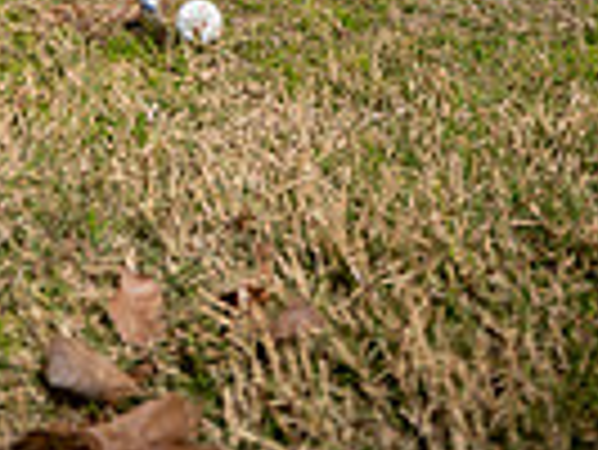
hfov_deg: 28.7
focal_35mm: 65
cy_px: -531
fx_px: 1124
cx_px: 72
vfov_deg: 15.8
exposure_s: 1/1000
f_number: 4
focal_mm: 20
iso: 100
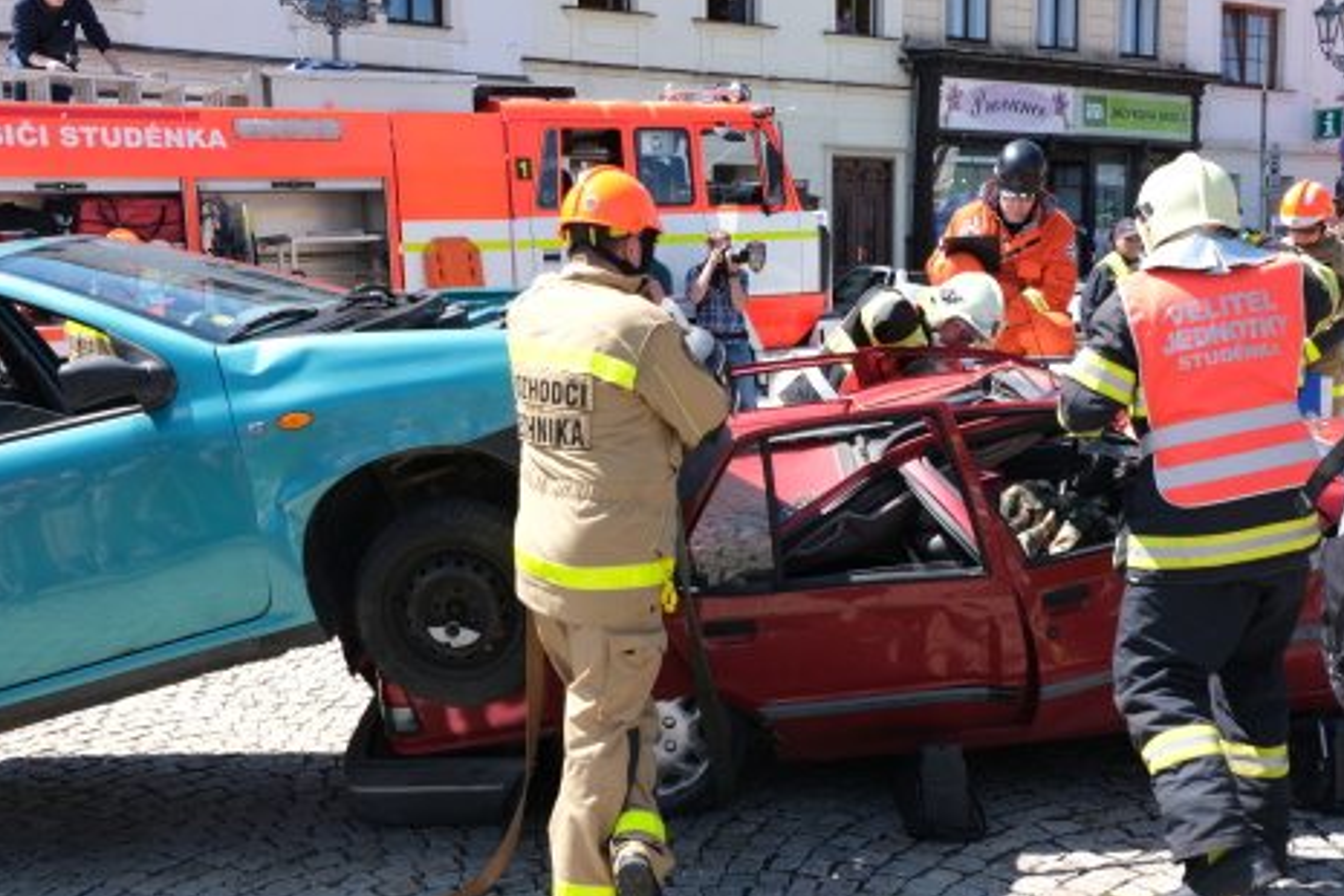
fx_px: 1605
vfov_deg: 31.2
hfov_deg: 45.4
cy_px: 473
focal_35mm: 43
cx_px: 668
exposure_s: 1/150
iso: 400
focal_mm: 26.6
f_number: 10
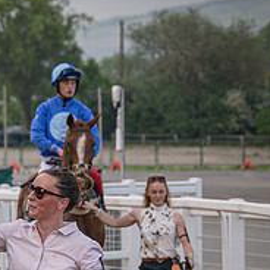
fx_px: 3962
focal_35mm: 449
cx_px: 53
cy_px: 120
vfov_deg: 3.9
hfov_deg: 3.9
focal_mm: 98
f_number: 4
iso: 400
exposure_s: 1/1600
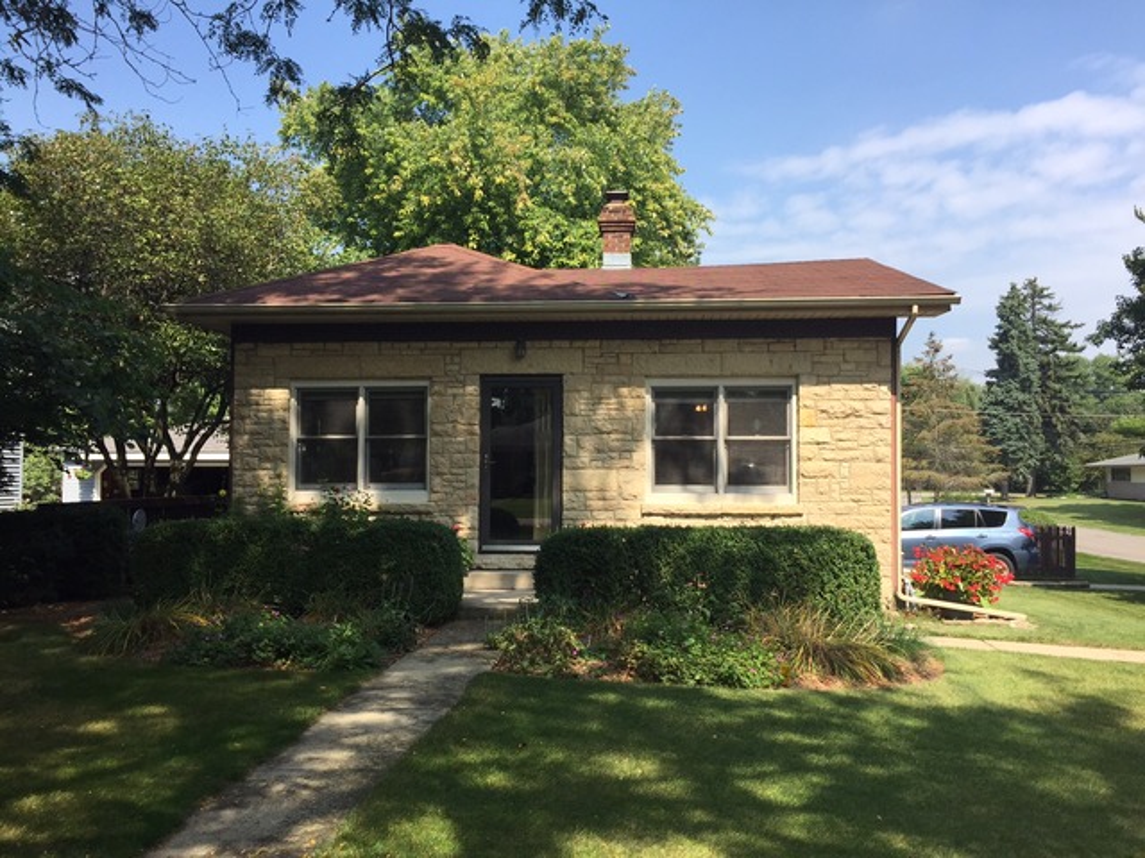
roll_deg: -0.6
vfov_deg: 48.2
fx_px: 959
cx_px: 572
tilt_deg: +3.0
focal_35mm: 29
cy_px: 429
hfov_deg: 61.7
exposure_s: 1/1319
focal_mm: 4.15
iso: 32
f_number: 2.2
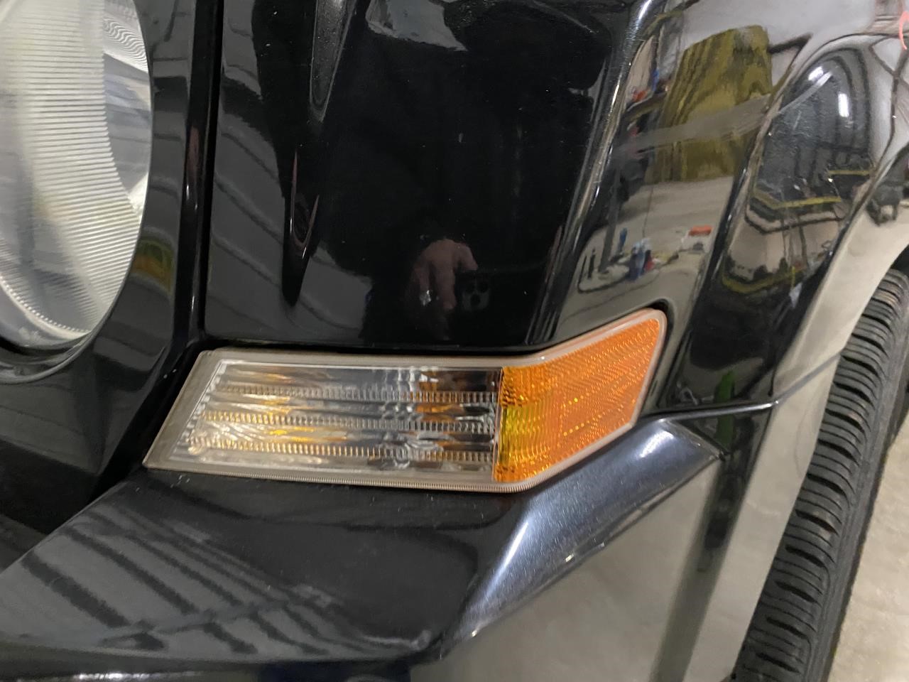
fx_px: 683
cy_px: 341
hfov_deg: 67.3
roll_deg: +2.0
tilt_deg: -19.8
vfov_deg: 53.1
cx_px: 454
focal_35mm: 26
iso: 800
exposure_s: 1/30
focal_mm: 4.25
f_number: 1.8
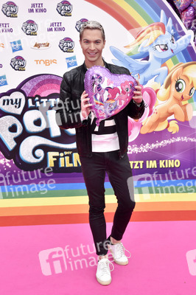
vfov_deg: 44.5
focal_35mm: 44
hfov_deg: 30.5
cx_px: 98
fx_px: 360
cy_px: 148
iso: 400
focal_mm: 44
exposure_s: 1/200
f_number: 8
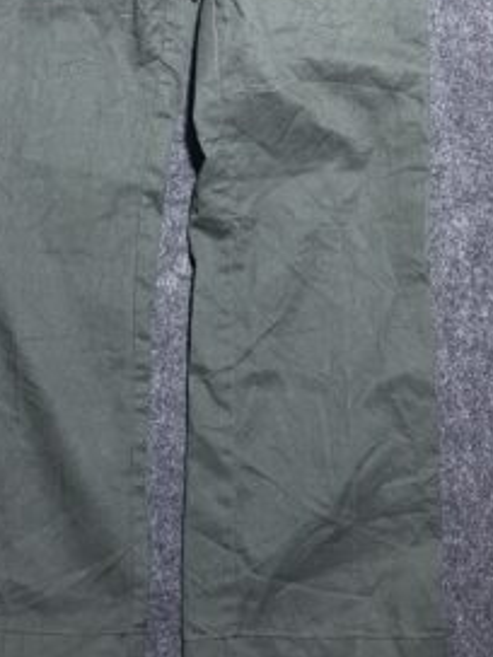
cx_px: 198
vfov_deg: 35.3
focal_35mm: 51
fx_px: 968
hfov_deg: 28.5
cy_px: 66
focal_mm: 4.2
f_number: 1.6
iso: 125
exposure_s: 1/50
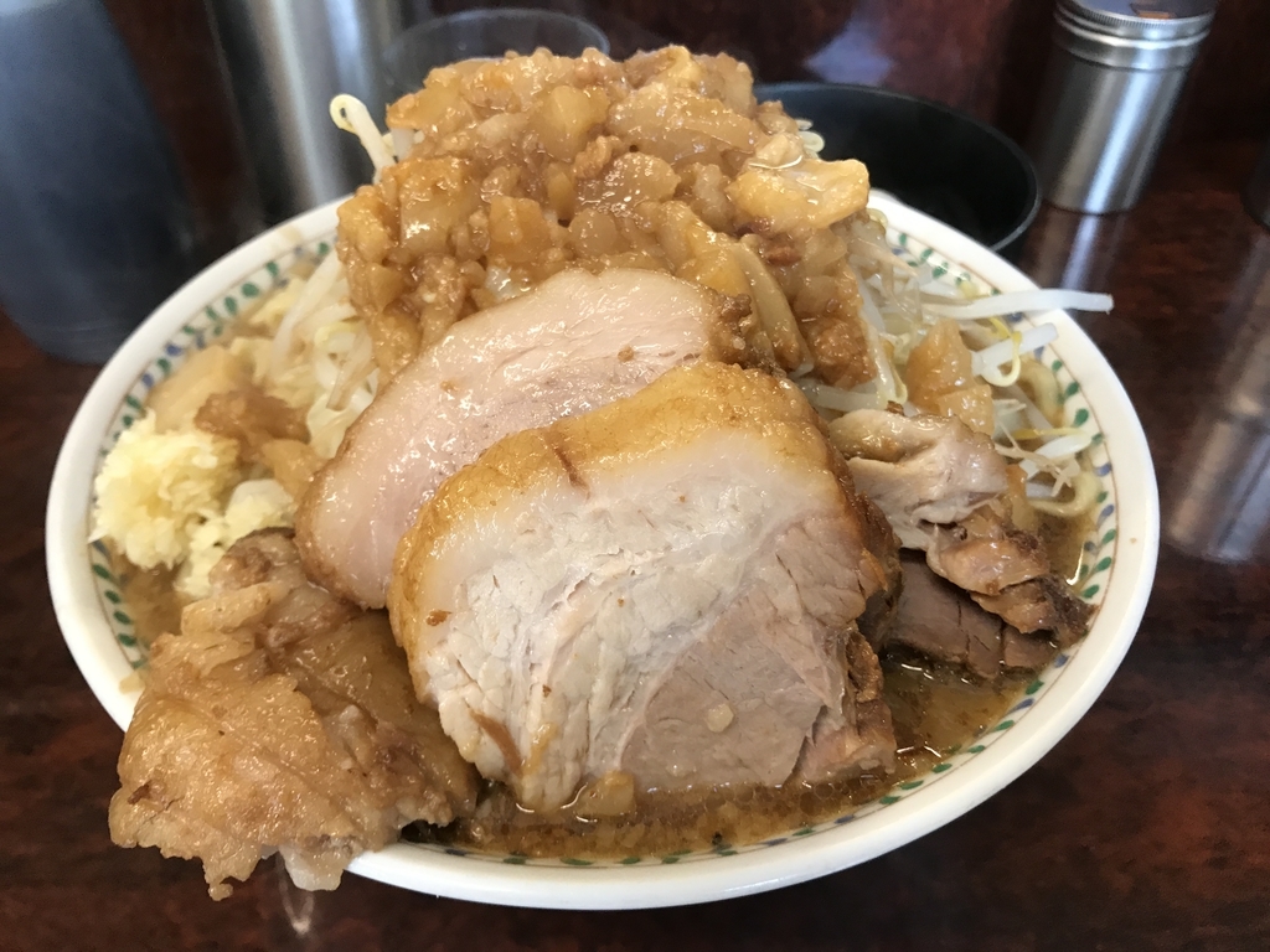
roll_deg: -0.5
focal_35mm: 28
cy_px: 476
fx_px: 1027
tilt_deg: -43.3
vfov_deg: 49.7
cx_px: 635
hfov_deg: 63.4
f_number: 1.8
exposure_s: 1/30
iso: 32
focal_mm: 3.99
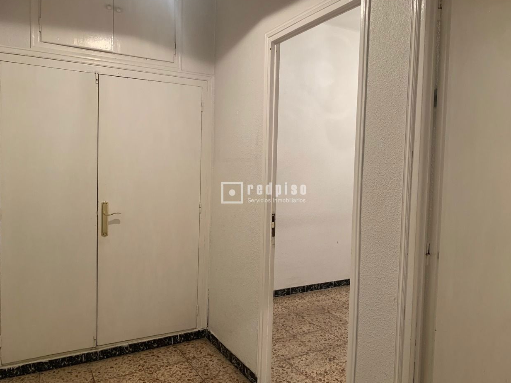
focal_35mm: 27
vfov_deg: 51.3
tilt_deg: -1.8
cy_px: 193
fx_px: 398
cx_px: 264
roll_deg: -1.8
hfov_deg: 65.3
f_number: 1.8
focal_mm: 4.25
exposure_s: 1/50
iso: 160
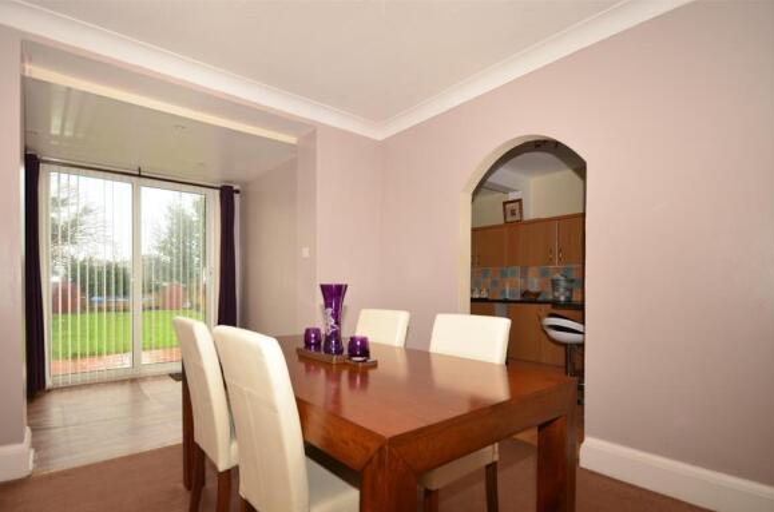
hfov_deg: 93.0
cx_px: 342
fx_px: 365
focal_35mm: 17
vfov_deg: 69.9
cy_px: 289
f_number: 5
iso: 200
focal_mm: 10
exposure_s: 1/25
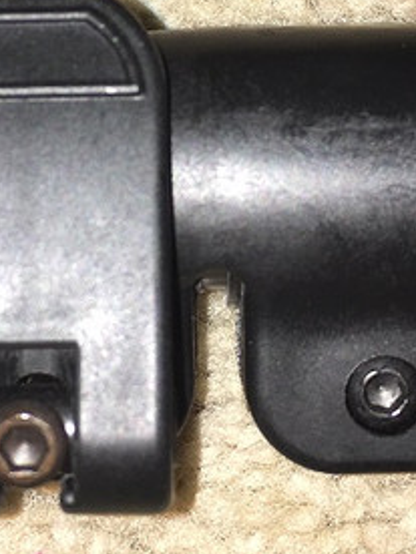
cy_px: 102
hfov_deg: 17.6
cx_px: 185
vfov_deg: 22.9
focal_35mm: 84
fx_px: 1346
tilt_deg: -77.2
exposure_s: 1/85
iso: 25
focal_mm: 4.15
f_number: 2.2
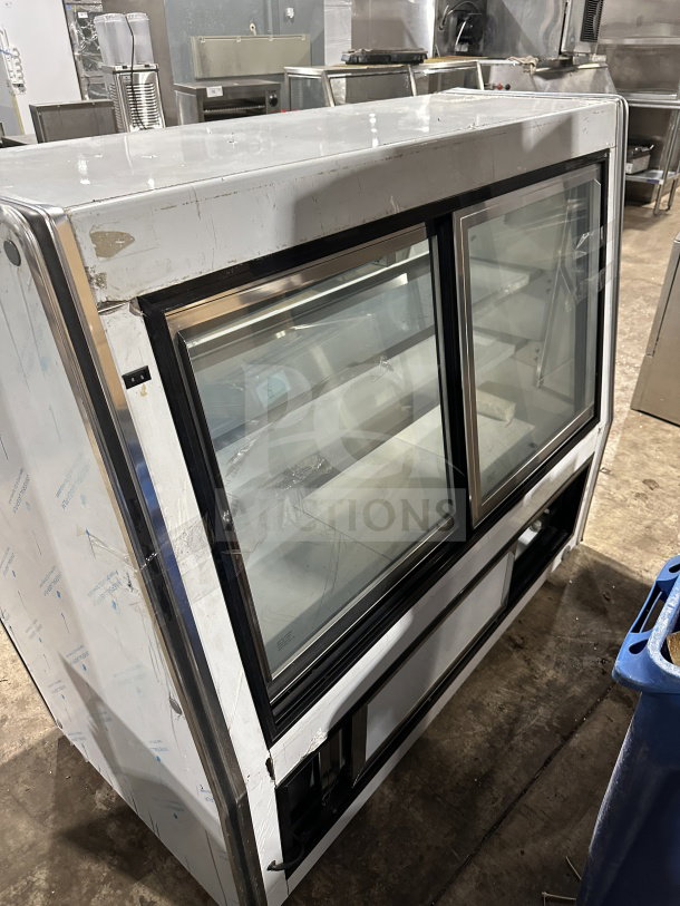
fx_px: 628
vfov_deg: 71.6
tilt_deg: -29.2
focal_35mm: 24
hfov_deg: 56.8
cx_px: 340
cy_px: 453
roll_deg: +2.5
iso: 400
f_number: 1.78
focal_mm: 6.86
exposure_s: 1/60
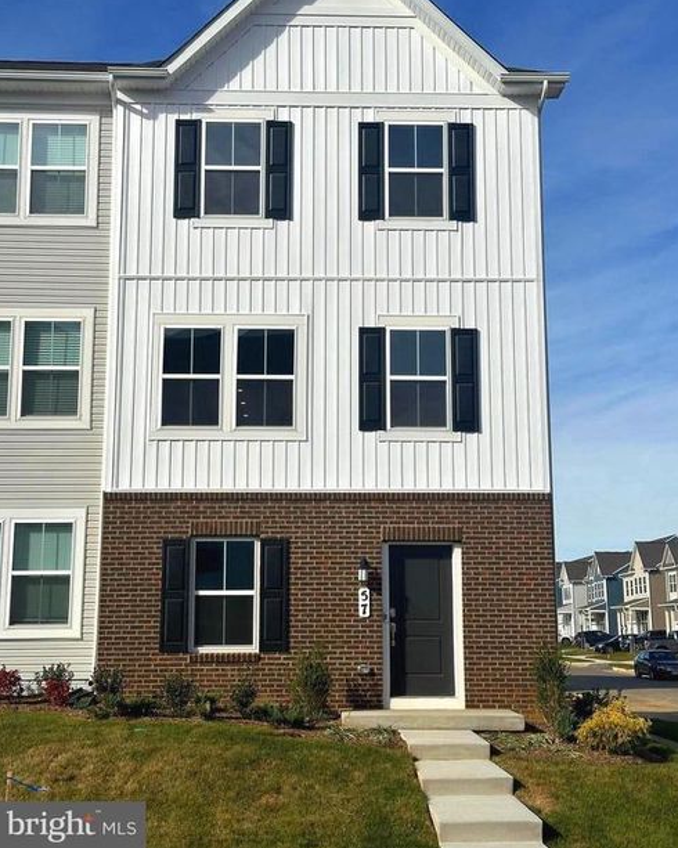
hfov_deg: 29.7
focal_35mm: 51
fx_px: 1280
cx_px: 342
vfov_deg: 36.6
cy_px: 389
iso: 64
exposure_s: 1/9804
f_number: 1.78
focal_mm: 6.86
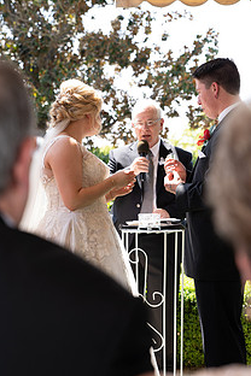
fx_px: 816
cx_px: 140
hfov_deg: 17.5
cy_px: 245
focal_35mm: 78
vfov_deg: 25.9
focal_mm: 54
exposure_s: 1/250
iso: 200
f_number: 3.5
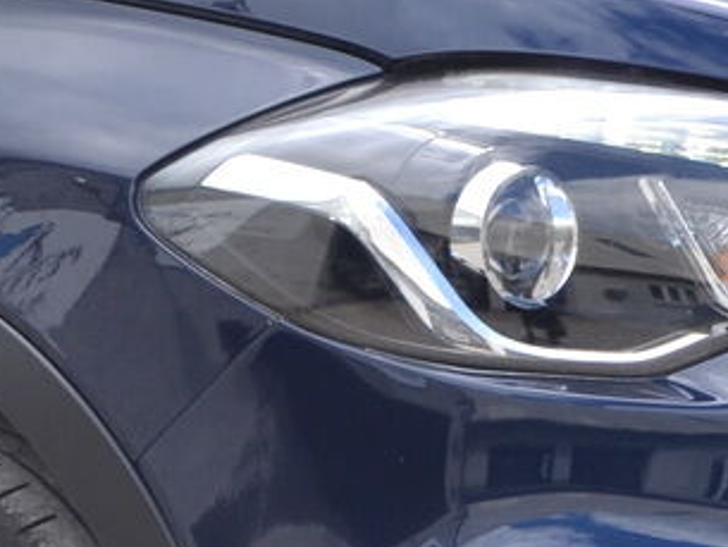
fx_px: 4965
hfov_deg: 8.4
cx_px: 79
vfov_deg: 6.3
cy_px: 236
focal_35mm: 236
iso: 100
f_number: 6.3
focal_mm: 26
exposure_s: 1/160
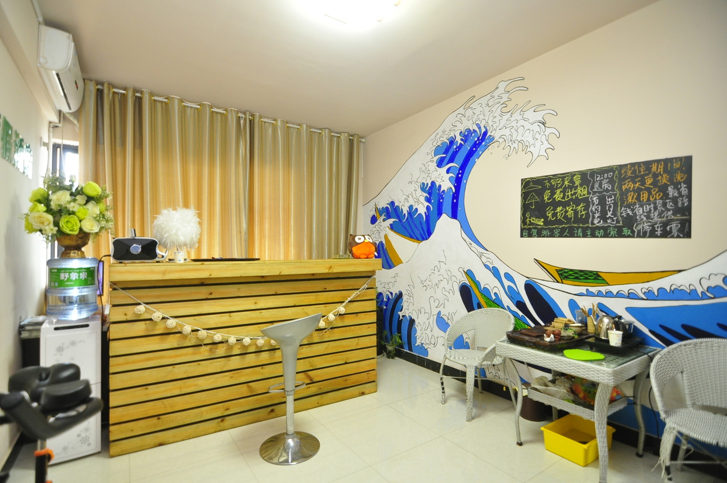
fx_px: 333
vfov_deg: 71.9
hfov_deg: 95.0
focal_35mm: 16
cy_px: 242
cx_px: 364
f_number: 2.8
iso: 800
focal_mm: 11
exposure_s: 1/20
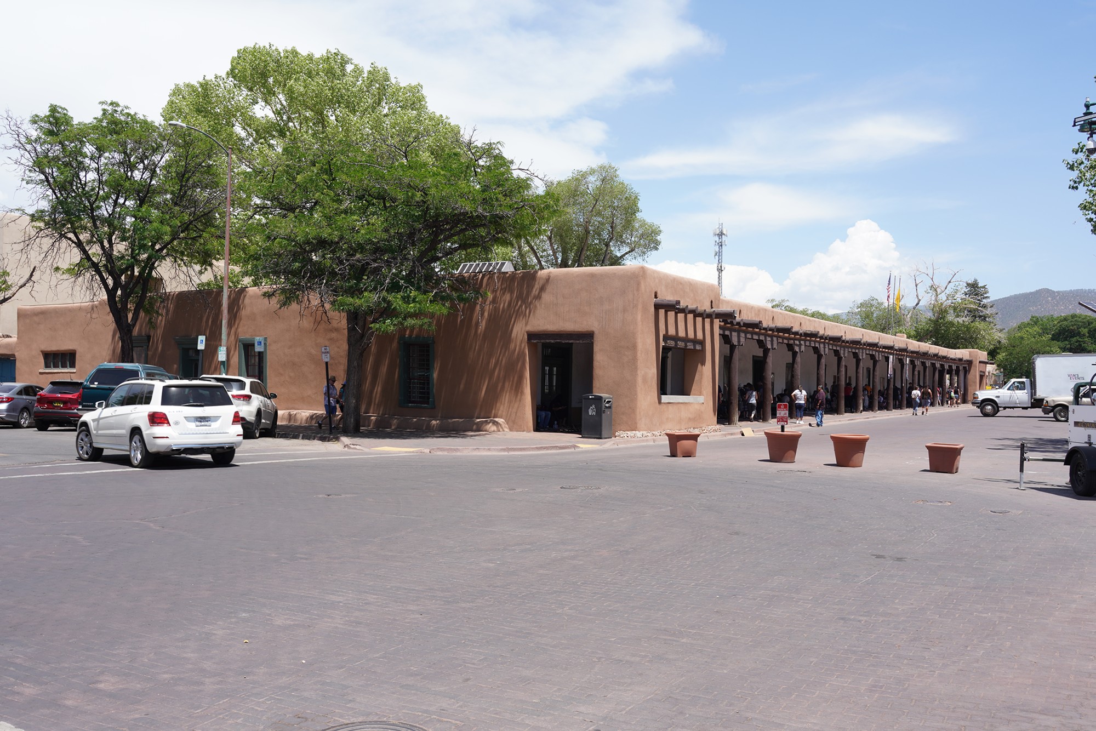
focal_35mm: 33
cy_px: 366
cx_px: 548
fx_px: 1005
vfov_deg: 40.0
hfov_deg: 57.2
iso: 100
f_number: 11
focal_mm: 33
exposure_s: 1/100
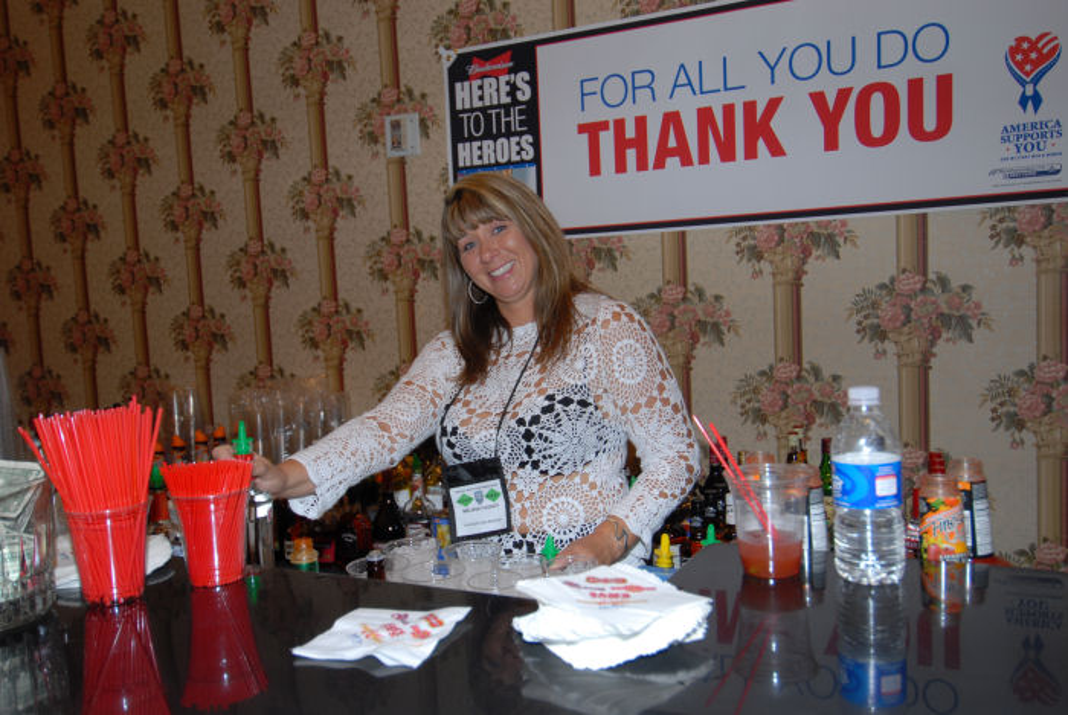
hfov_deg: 61.9
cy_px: 358
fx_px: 891
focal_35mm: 30
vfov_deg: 43.7
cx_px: 534
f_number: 5
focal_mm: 20
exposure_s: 1/60
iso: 200
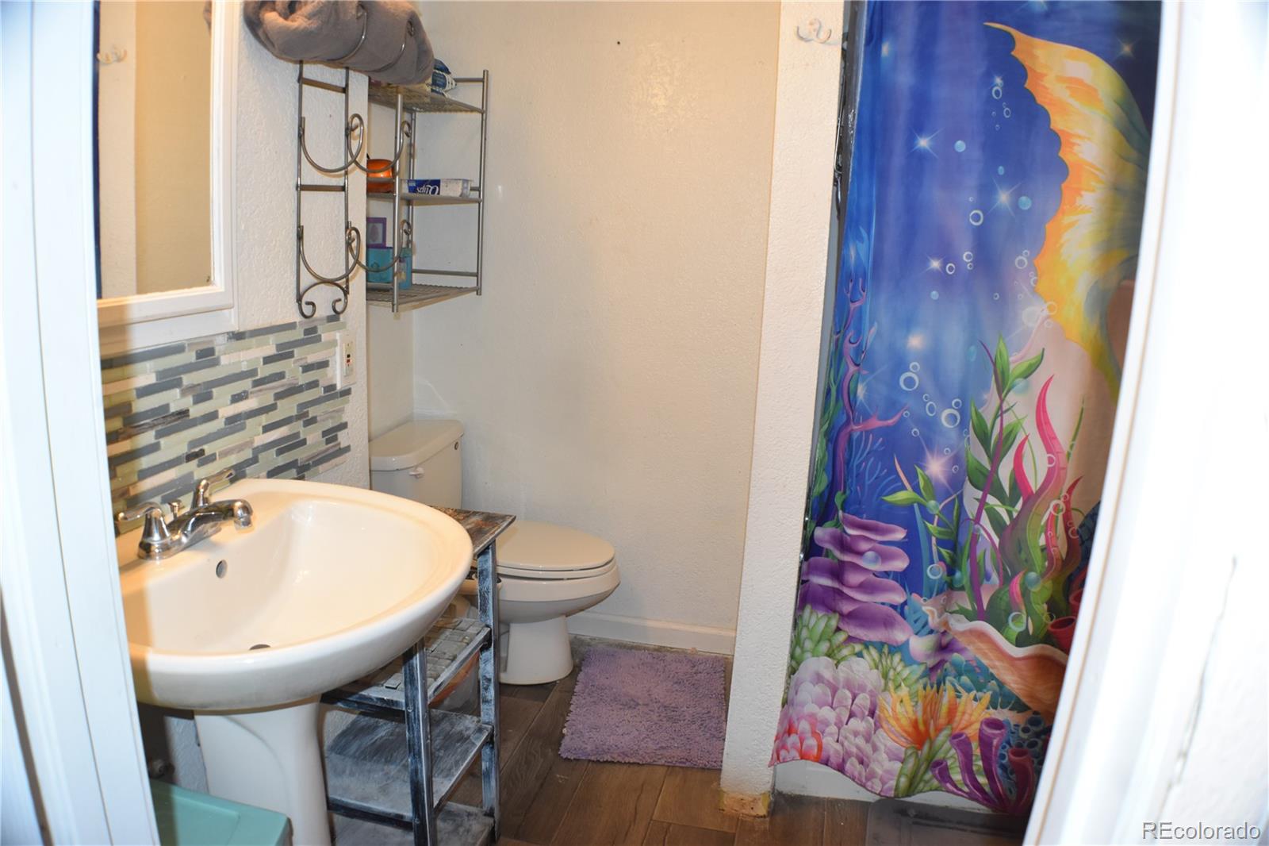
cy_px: 423
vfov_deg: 40.0
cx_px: 634
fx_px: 1163
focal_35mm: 33
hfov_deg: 57.2
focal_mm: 22
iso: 800
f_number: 5
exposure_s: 1/100
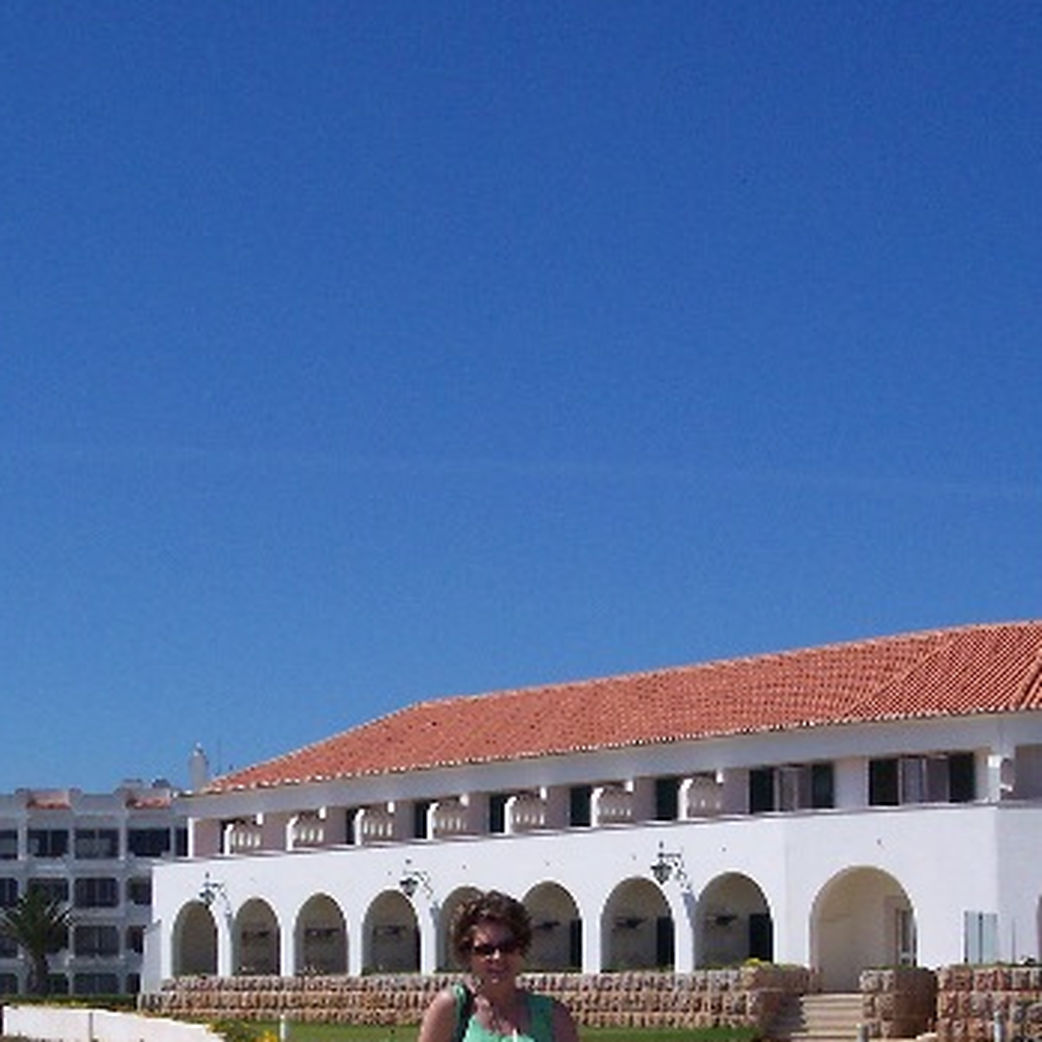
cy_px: 821
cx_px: 493
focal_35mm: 77
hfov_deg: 22.5
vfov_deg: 22.2
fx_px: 2622
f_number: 4.8
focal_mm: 8
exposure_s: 1/1000
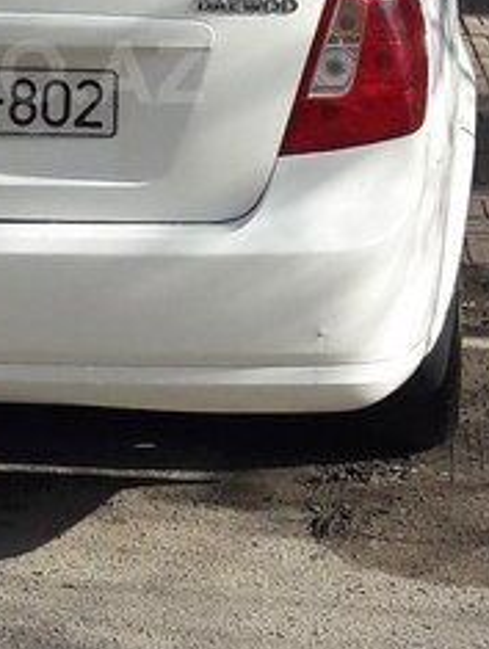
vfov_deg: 31.2
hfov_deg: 23.7
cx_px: -8
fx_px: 1108
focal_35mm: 59
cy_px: 72
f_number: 1.9
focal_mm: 3.7
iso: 40
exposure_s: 1/1008
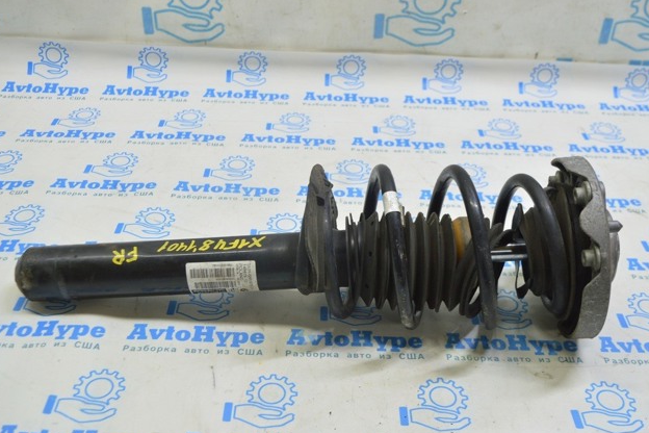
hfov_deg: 46.9
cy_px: 218
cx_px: 326
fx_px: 748
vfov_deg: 32.2
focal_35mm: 42
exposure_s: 1/20
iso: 400
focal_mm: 27
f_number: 5.6
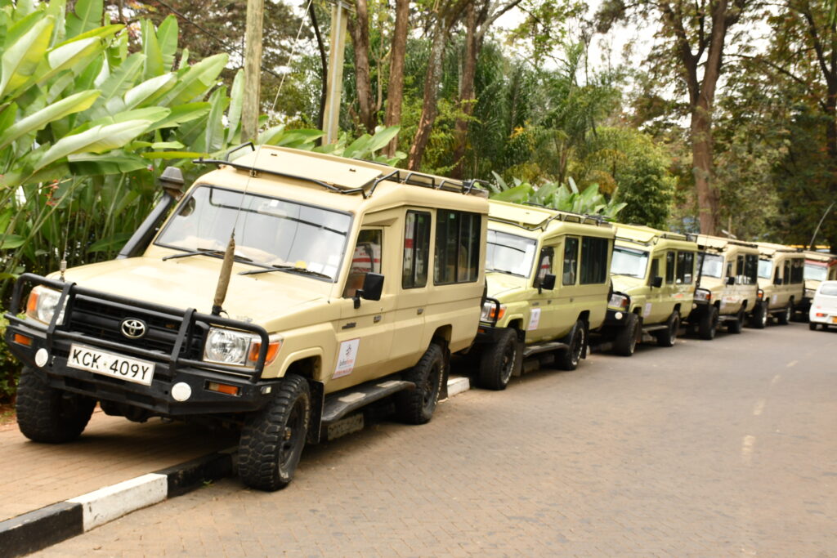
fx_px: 1209
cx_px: 418
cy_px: 279
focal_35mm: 52
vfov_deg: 26.0
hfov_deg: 38.2
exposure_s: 1/200
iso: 250
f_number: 8
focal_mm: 35
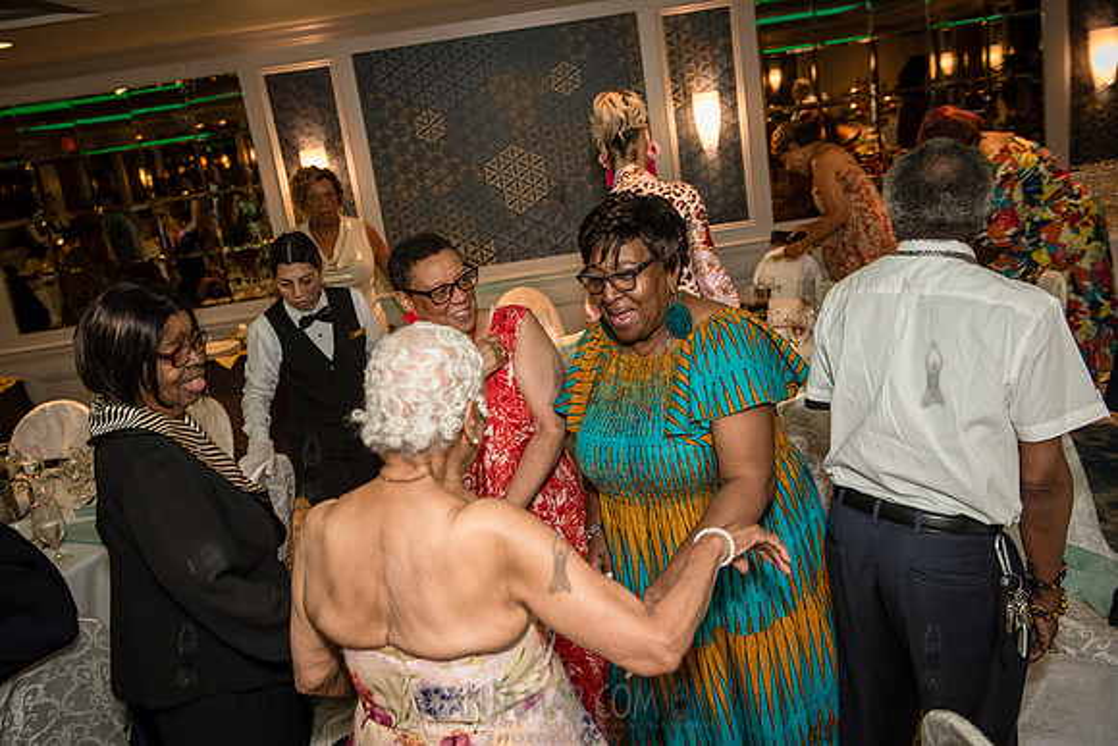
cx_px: 559
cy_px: 373
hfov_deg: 58.7
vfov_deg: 41.1
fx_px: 994
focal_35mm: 32
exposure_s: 1/160
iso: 1600
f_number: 3.5
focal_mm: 32
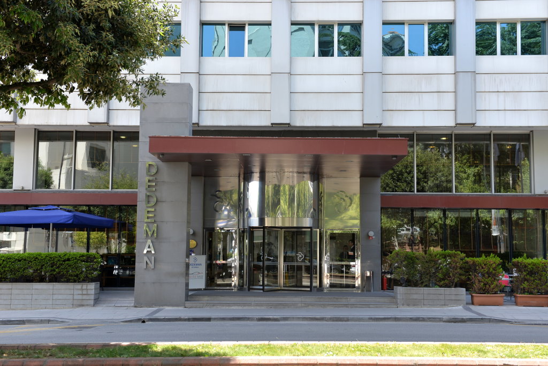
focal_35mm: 45
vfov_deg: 29.9
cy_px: 183
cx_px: 274
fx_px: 685
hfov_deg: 43.6
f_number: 5
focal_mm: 45
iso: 100
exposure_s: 1/100
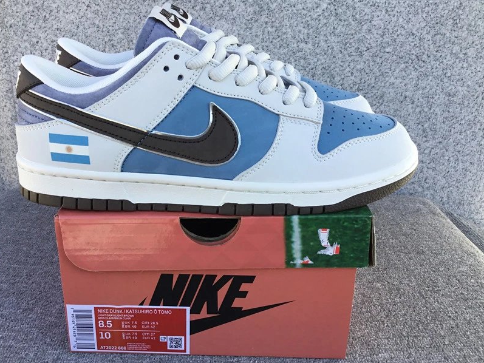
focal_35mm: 35
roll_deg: -0.6
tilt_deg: -20.7
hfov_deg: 52.5
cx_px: 217
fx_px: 489
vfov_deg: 40.7
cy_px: 185
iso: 25
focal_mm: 3.3
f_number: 2.4
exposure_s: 1/294
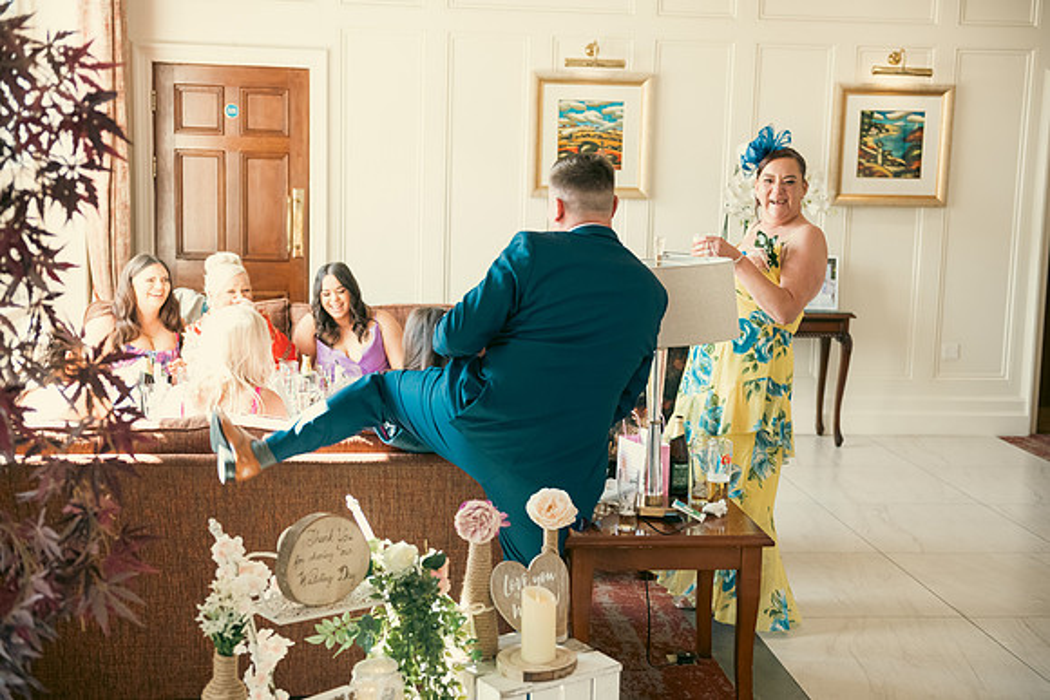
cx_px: 525
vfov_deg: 28.1
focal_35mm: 48
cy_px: 350
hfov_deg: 41.1
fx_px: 1400
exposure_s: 1/200
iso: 640
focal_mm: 48
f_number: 3.5
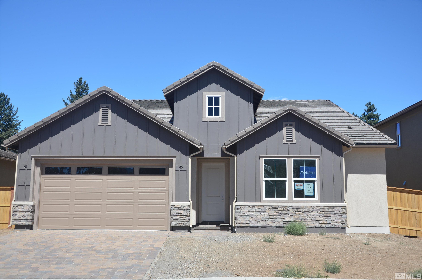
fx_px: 439
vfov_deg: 35.3
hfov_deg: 51.4
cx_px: 211
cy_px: 140
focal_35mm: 38
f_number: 8
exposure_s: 1/250
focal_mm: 25
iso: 200
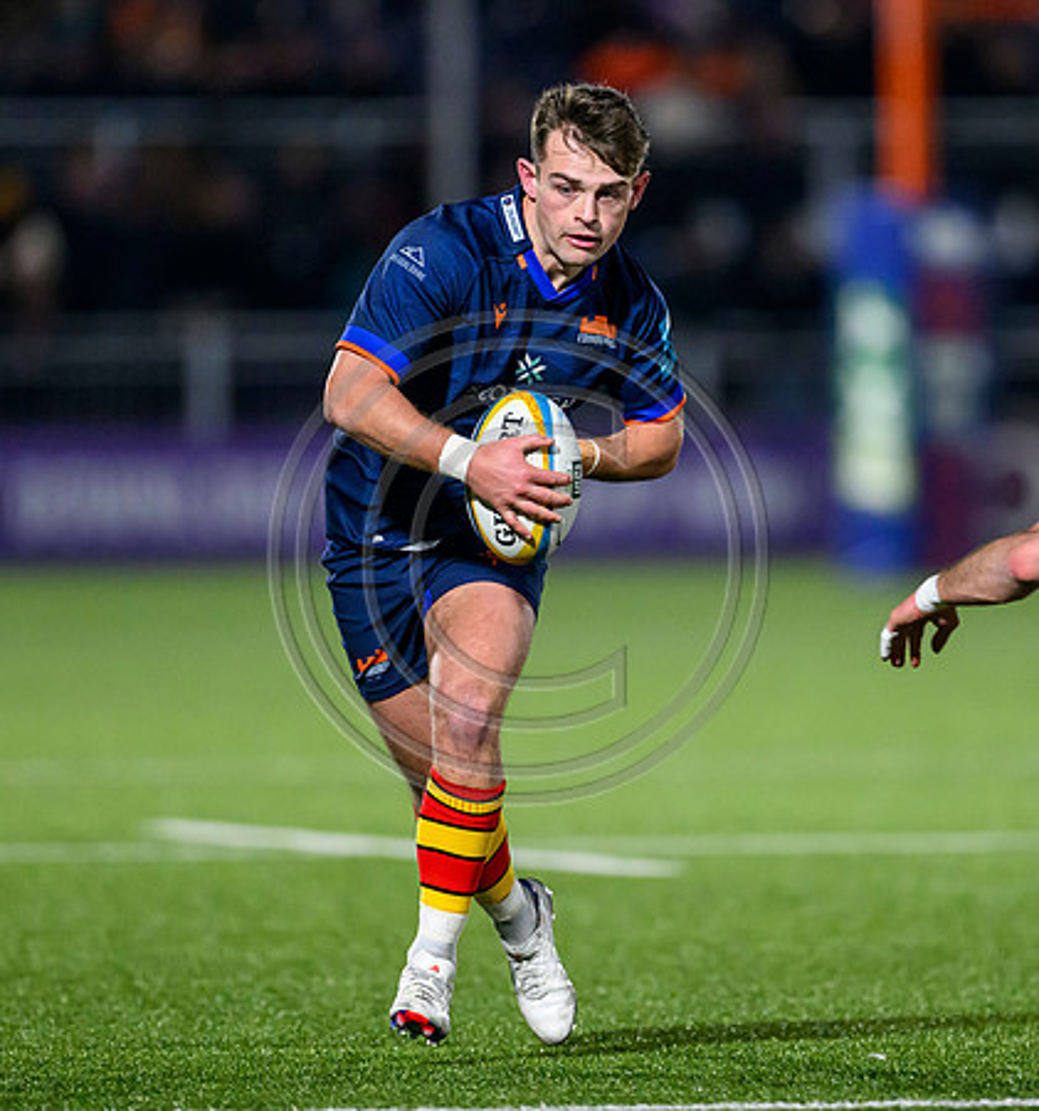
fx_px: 22755
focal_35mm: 647
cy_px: 549
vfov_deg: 2.8
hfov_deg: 2.6
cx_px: 800
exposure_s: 1/1600
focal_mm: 400
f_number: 3.2
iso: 6400
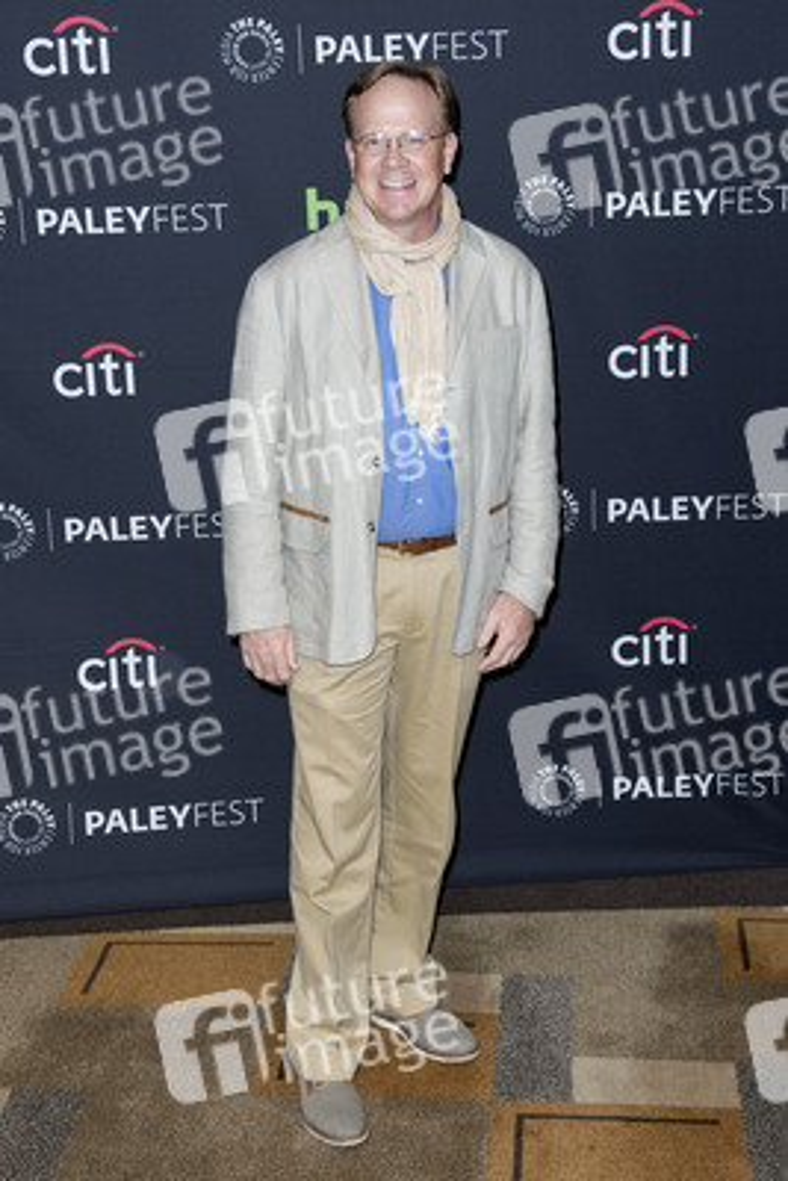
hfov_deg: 28.1
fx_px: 1575
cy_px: 590
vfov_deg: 41.1
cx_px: 394
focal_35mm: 48
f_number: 5.6
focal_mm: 48
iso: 640
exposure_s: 1/320
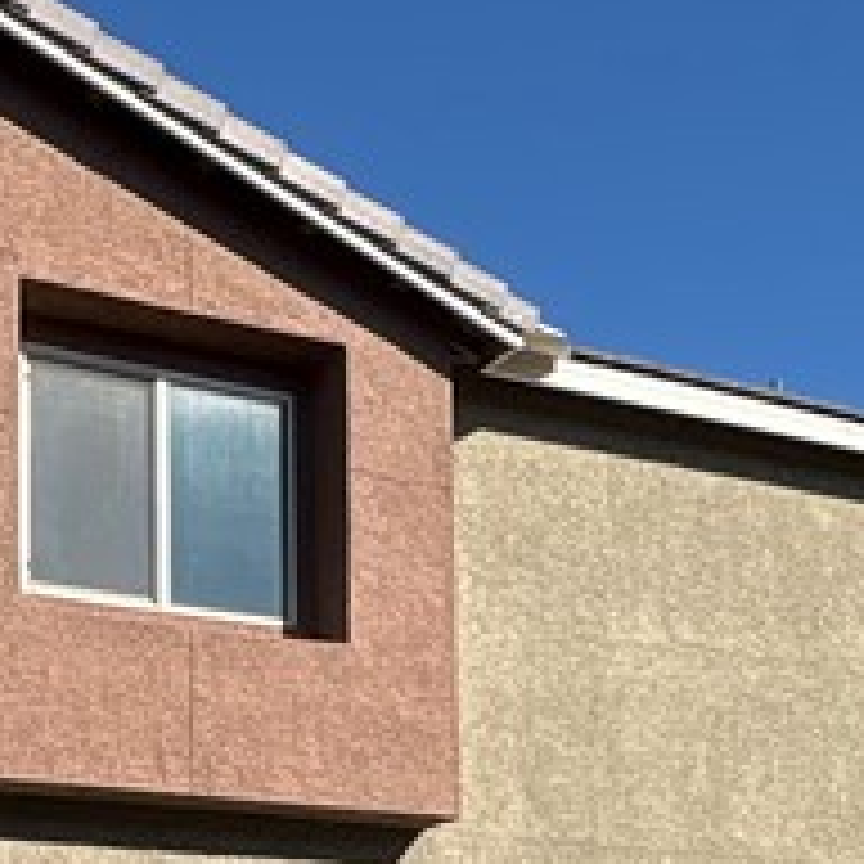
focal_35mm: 66
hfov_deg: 25.3
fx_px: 1864
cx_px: 90
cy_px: 1048
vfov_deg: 23.7
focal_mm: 2.22
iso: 50
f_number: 2.2
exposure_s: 1/3247
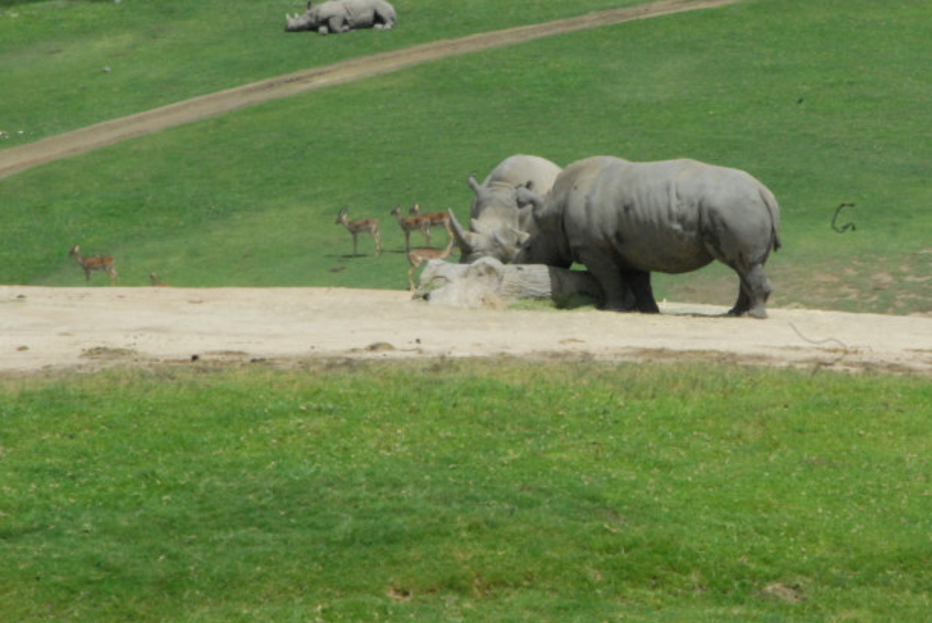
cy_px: 234
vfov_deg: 3.5
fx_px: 10179
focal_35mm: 393
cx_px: 606
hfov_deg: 5.2
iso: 1100
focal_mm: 200
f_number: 36
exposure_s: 1/125
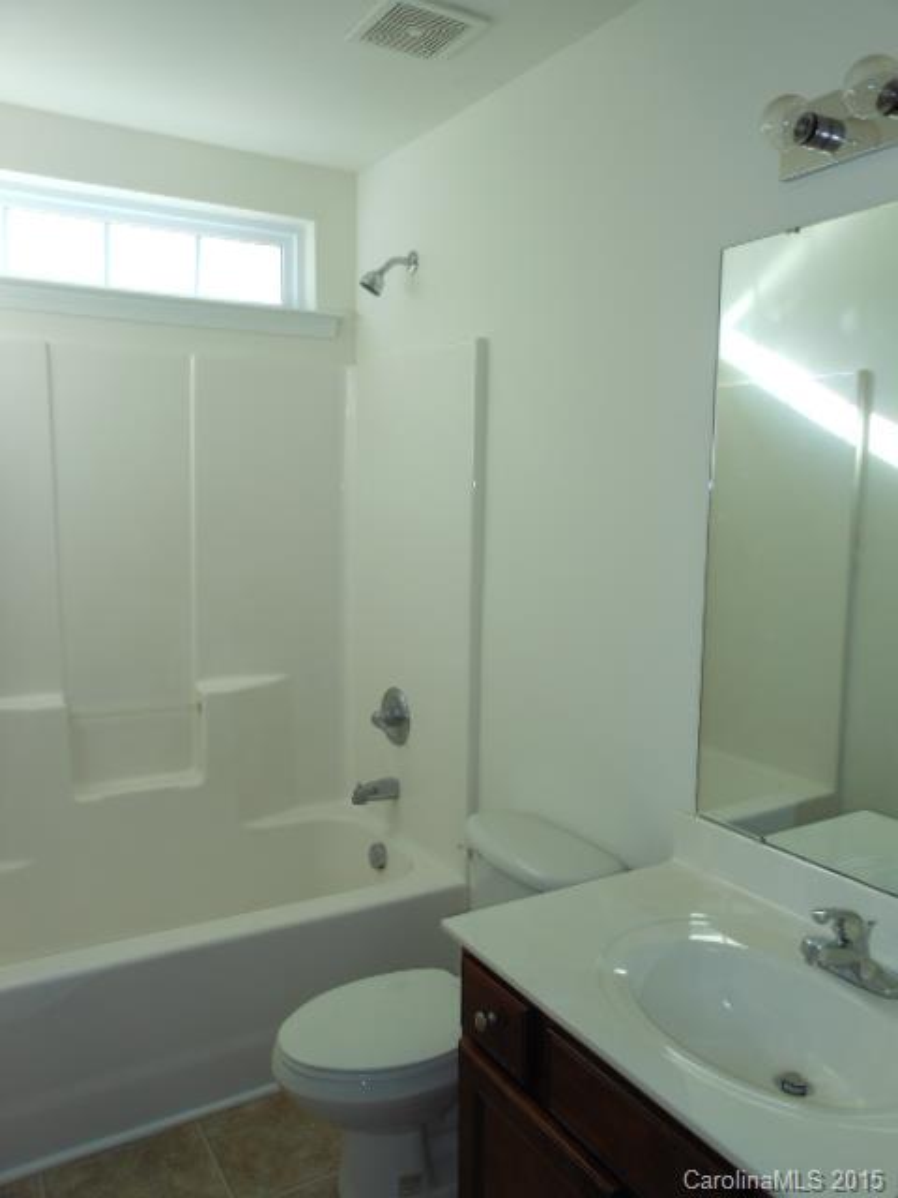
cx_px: 449
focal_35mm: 28
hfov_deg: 49.7
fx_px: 968
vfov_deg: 63.4
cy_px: 599
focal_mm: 5
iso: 80
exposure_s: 1/60
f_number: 3.7
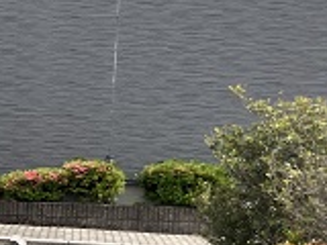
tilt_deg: -7.6
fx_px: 1001
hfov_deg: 16.6
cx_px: -187
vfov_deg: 13.7
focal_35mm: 106
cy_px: 259
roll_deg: -1.2
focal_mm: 3.99
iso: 20
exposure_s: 1/1245
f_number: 1.8
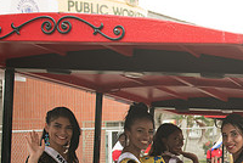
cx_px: 256
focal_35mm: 81
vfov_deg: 16.6
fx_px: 548
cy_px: 162
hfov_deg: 23.7
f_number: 4.5
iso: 160
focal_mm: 28
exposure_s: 1/200
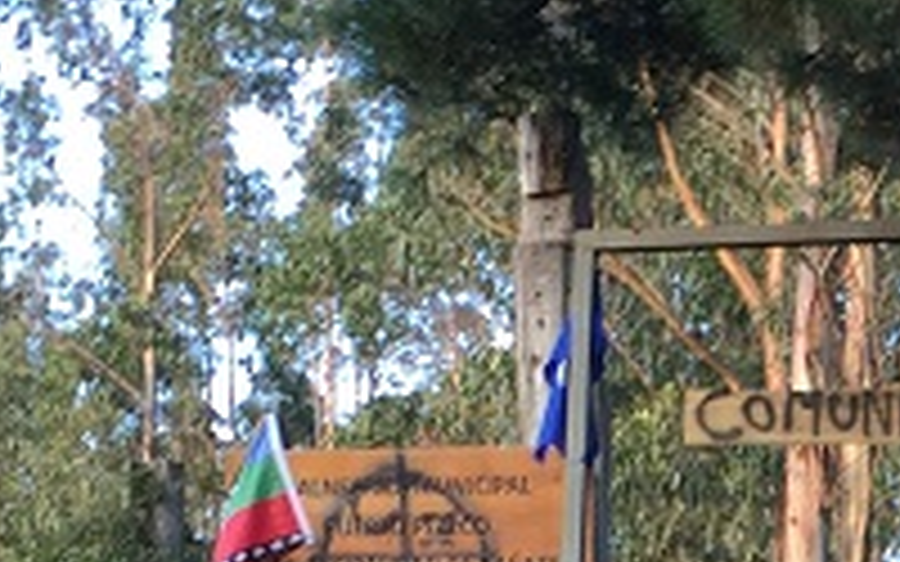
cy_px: 755
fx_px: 2257
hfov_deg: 22.0
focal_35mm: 92
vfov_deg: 13.6
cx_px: 810
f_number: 2.2
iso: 32
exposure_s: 1/50
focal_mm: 4.15
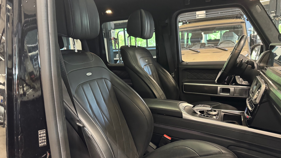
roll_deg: +3.7
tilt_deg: -8.1
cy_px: 79
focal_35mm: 27
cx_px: 143
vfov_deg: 42.9
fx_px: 201
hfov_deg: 69.9
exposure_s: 1/41
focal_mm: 6.76
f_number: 1.78
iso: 800
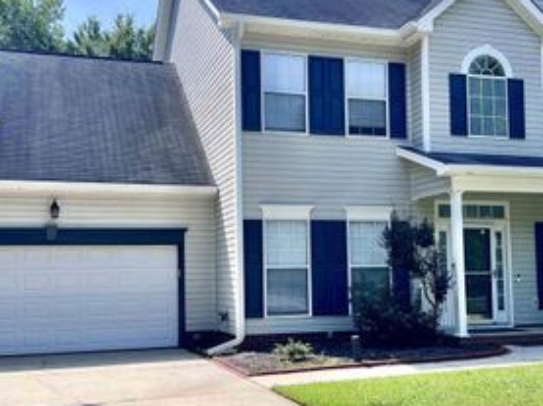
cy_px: 228
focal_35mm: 47
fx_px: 736
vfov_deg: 30.8
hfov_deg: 40.5
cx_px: 294
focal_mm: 5.7
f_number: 1.5
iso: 50
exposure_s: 1/3077
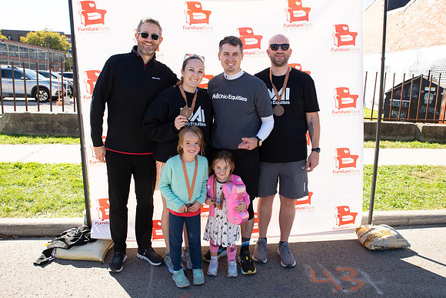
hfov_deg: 67.0
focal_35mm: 27
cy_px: 150
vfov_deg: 47.7
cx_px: 230
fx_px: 337
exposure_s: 1/250
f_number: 9
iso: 500
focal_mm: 24
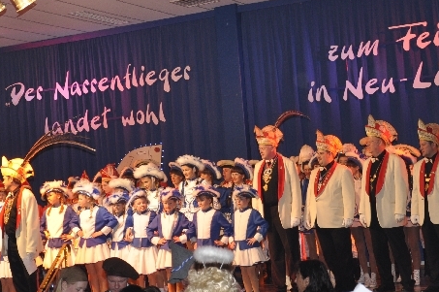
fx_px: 1096
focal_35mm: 90
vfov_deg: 15.1
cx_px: 166
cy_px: 111
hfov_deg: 22.6
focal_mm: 34
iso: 400
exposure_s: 1/60
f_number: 5
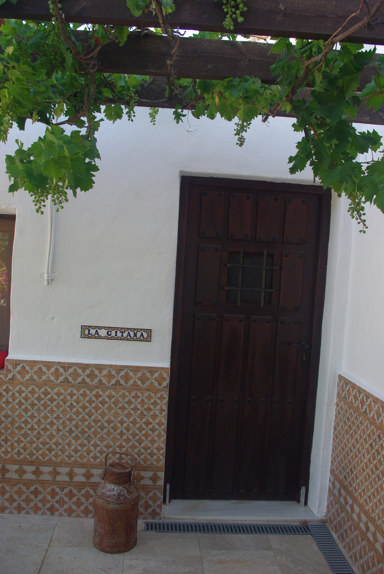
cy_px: 287
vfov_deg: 60.2
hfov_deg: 42.4
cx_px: 192
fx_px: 494
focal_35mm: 31
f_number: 6.7
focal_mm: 21.25
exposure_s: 1/125
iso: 400
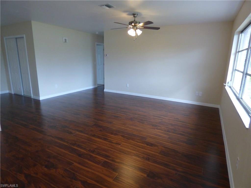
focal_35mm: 20
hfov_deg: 81.7
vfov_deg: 66.0
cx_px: 126
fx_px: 145
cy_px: 94
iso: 250
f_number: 2.8
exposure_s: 1/60
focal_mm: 3.58
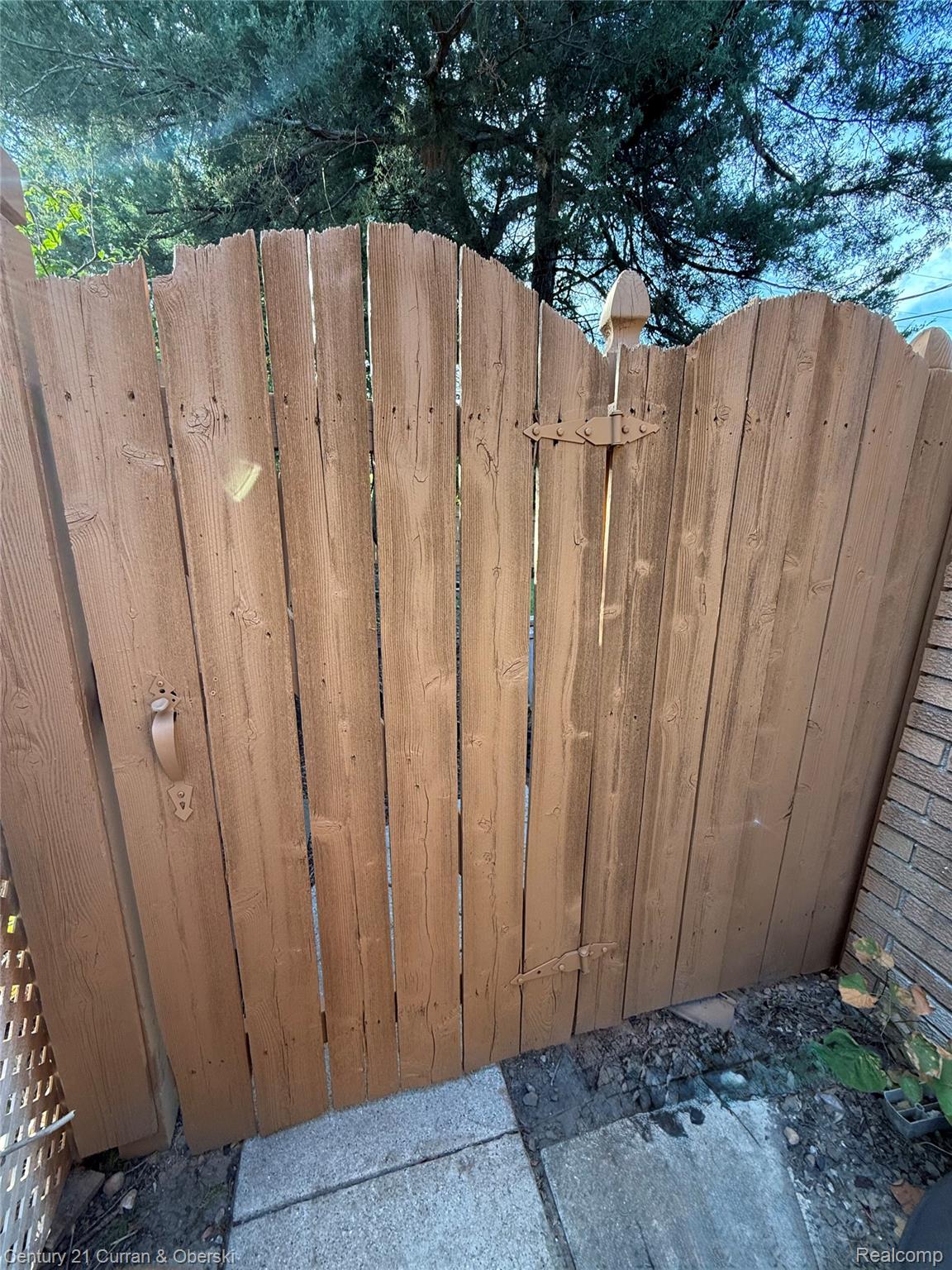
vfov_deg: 102.1
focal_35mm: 14
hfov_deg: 85.7
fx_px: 513
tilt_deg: -12.9
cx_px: 476
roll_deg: -2.2
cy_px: 635
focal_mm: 2.22
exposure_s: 1/99
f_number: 2.2
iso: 80
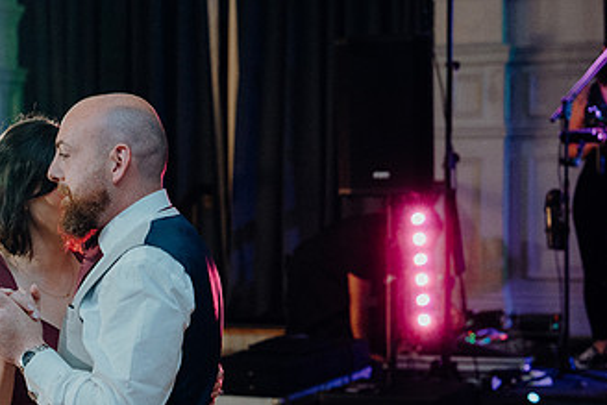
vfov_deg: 12.7
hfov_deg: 18.7
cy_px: 312
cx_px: 120
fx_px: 1822
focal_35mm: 108
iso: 2500
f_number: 3.5
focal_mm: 61
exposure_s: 1/200
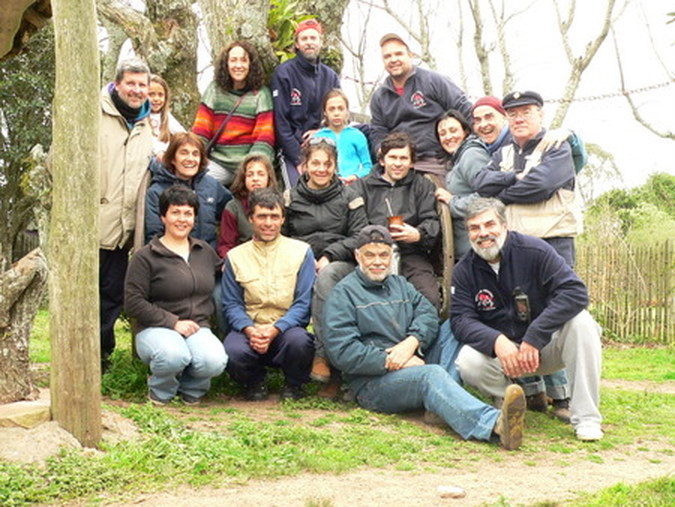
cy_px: 254
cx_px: 338
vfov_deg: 29.1
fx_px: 976
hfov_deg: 38.2
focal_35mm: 50
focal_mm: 8.3
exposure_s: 1/160
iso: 400
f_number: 4
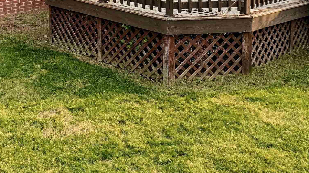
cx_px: 86
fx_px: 434
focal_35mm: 53
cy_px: -48
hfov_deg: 38.4
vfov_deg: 20.7
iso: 100
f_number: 1.8
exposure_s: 1/610
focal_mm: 6.76
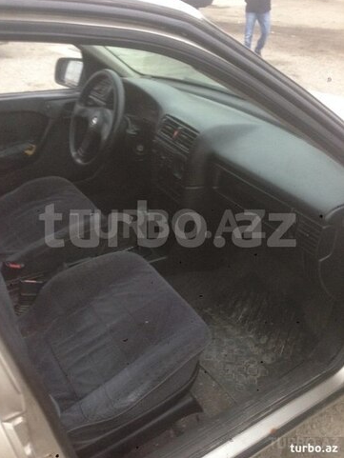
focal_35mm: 34
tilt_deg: -29.4
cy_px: 224
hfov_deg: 41.8
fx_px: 450
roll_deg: -0.7
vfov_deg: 53.9
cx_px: 168
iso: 200
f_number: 2.4
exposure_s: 1/20
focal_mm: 4.12
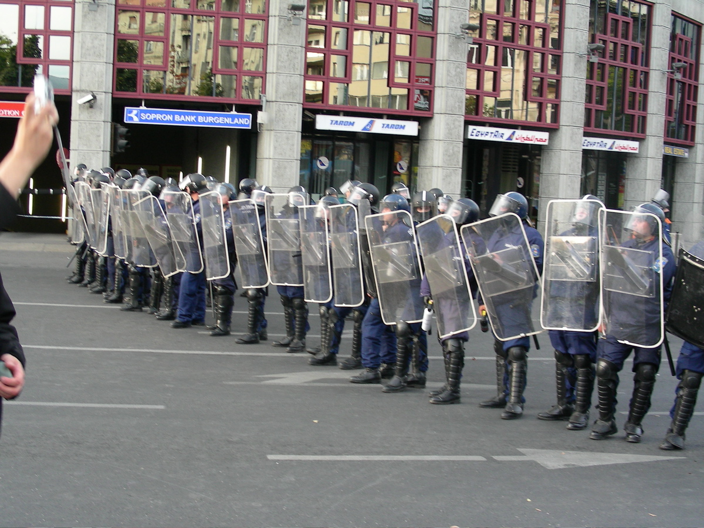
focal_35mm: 53
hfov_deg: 36.2
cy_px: 264
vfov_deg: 27.5
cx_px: 352
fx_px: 1078
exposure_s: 1/31.2
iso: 50
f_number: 3.5
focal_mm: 8.8
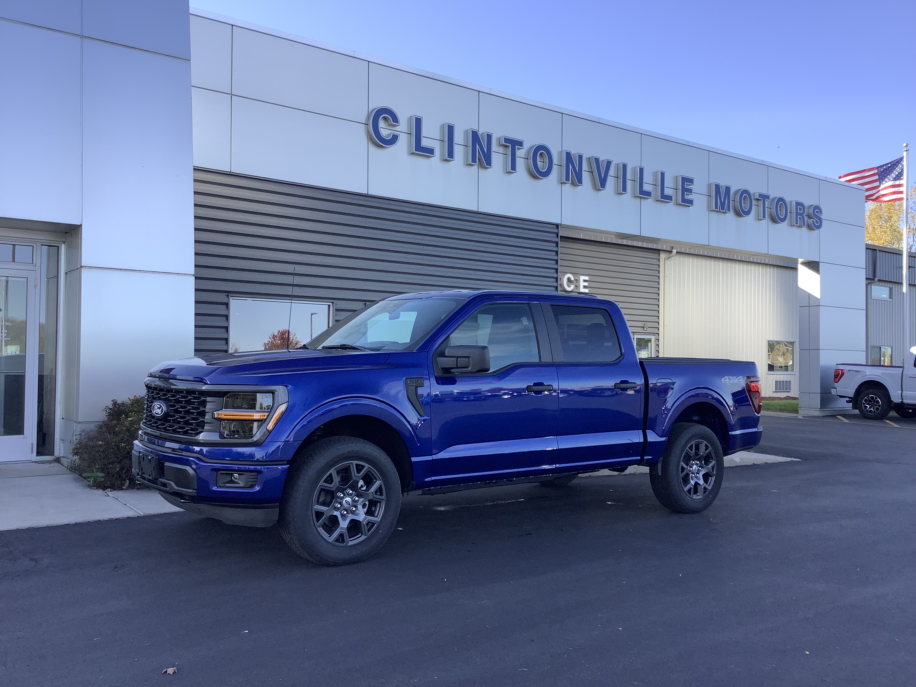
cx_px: 458
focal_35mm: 31
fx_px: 820
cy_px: 344
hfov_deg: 58.4
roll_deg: -0.7
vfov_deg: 45.4
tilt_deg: +1.4
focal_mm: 3.3
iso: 25
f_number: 2.4
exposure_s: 1/436
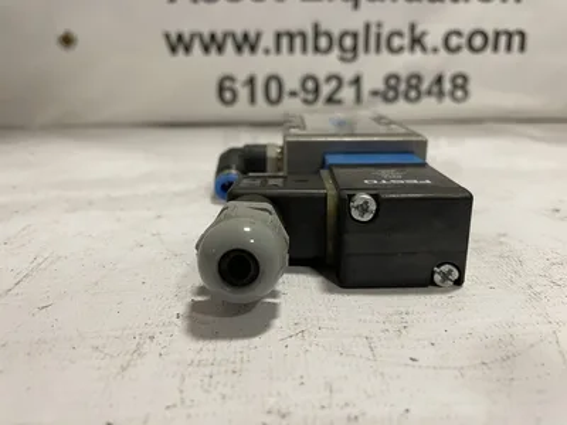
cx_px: 284
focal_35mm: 26
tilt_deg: -18.3
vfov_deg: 53.1
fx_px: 426
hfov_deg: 67.3
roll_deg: -0.8
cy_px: 212
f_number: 1.6
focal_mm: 4.2
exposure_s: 1/60
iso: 160
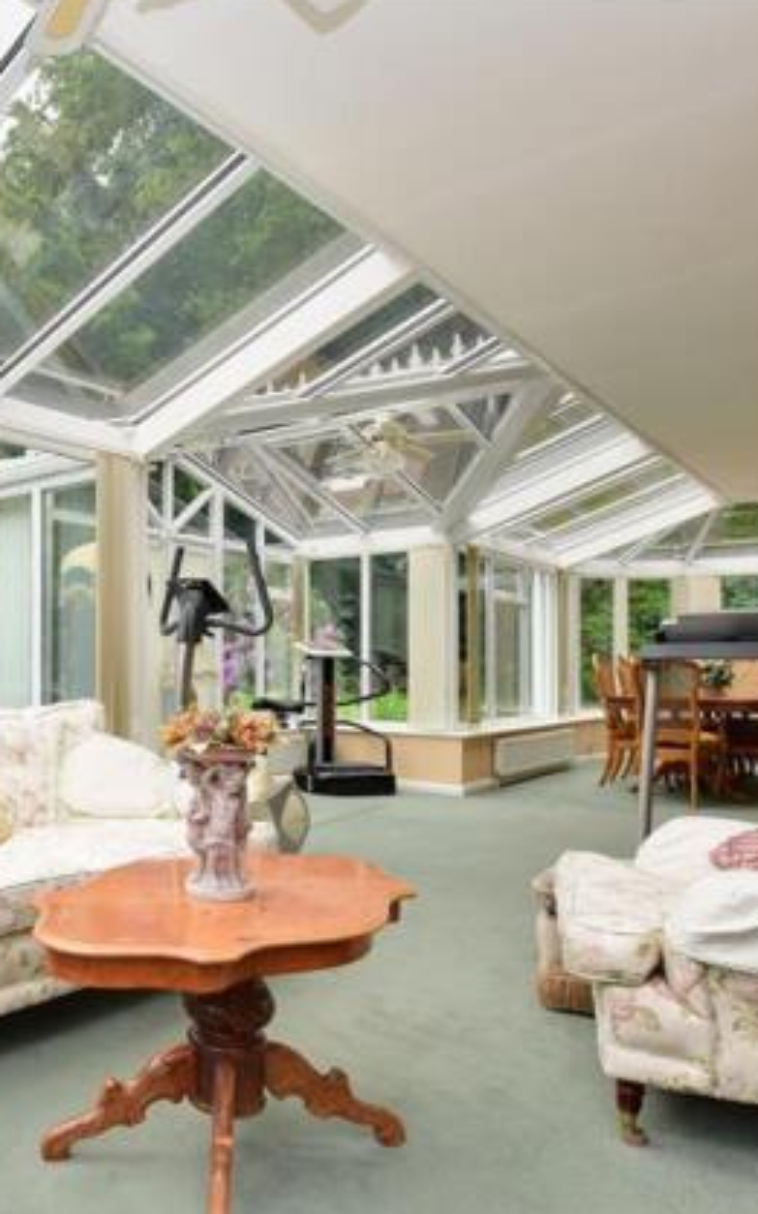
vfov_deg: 74.8
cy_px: 620
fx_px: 794
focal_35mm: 24
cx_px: -12
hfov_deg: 43.3
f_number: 13
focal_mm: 10
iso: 250
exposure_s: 1/200
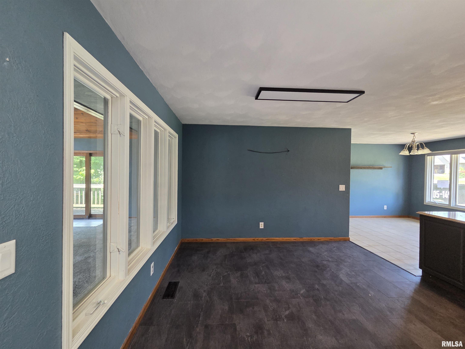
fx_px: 175
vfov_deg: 89.9
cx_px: 232
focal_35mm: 13
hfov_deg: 106.2
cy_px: 174
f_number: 2.2
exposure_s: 1/100
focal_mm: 2.2
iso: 320
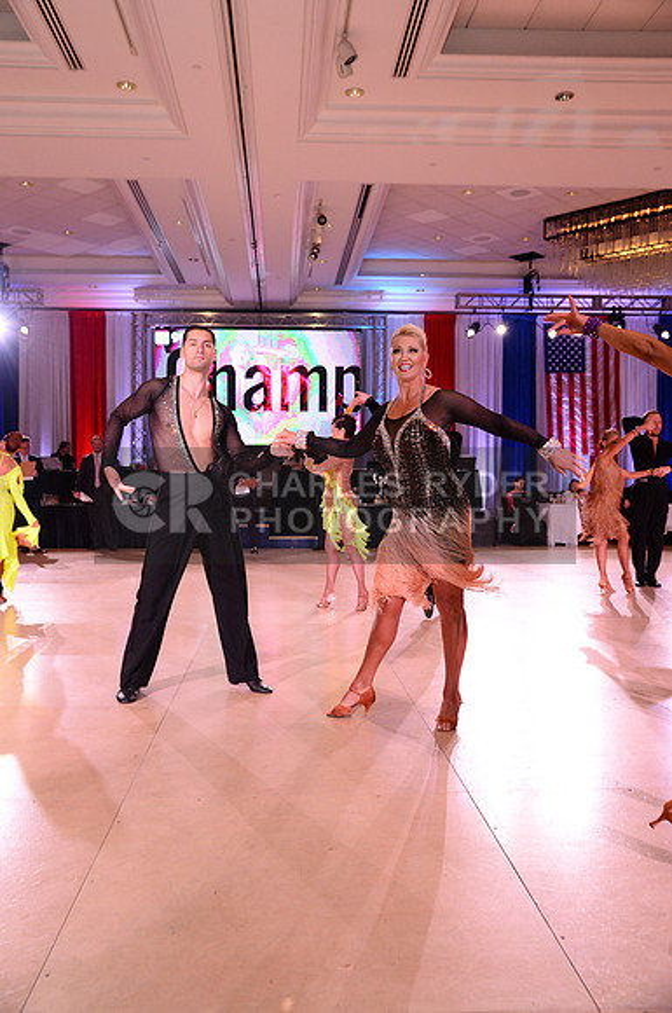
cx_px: 336
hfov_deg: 29.2
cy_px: 506
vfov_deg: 42.8
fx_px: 1292
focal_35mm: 46
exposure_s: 1/250
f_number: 5.6
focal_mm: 46
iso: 2500
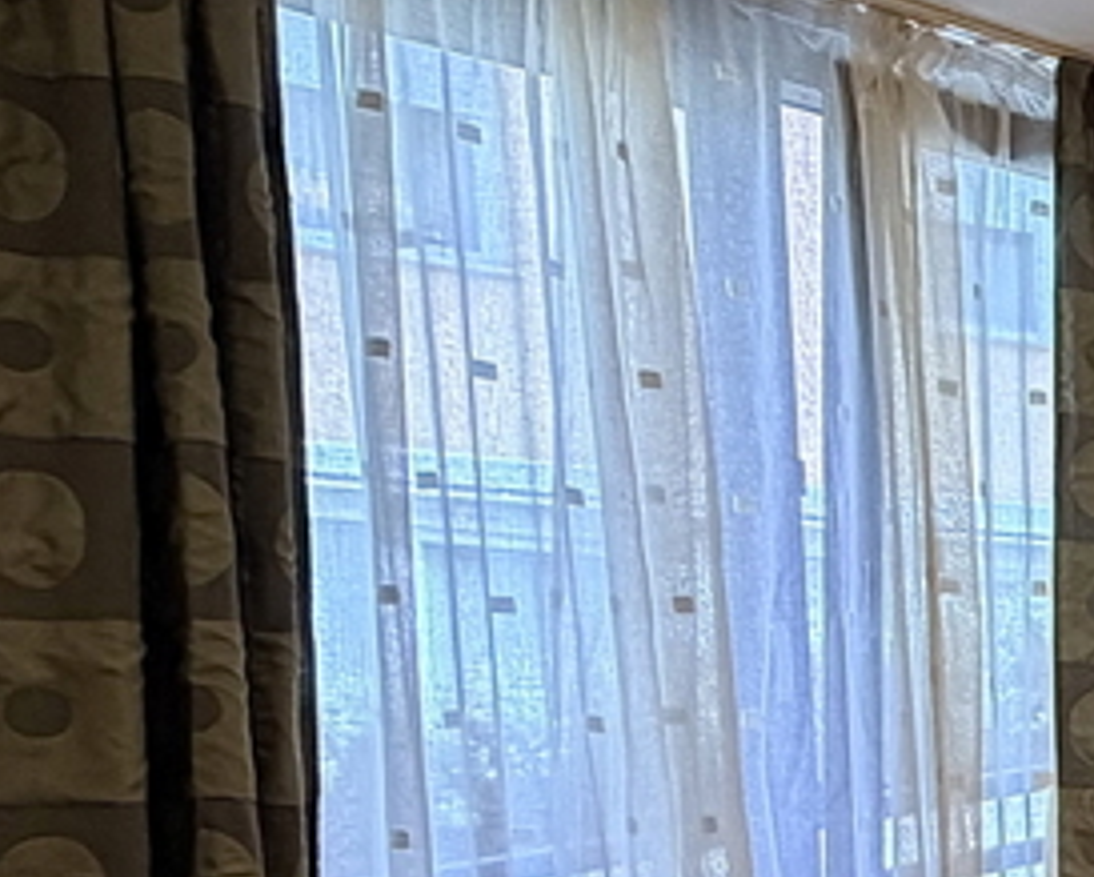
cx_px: 2212
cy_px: 913
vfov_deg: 24.1
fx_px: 1945
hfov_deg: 18.8
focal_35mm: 60
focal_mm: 2.22
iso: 200
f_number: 2.2
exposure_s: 1/100
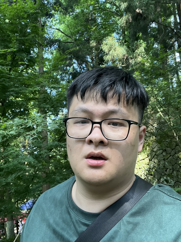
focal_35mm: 30
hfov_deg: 46.8
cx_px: 90
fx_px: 209
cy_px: 121
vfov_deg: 60.0
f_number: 2.2
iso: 40
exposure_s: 1/121
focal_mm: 2.71
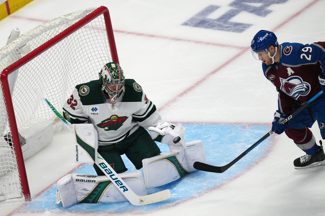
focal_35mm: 600
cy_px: 108
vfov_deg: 2.3
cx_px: 162
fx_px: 5415
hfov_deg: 3.4
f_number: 4
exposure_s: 1/2000
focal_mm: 600
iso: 2500
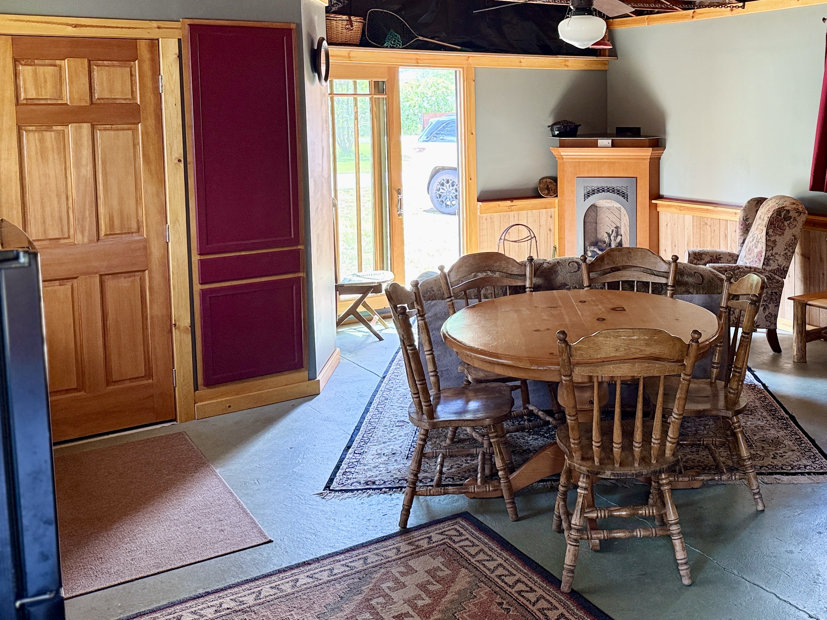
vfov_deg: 37.1
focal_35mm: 38
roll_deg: +0.4
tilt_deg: -5.0
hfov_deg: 47.8
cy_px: 187
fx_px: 908
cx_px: 582
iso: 250
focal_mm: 6.76
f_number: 1.78
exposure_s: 1/60
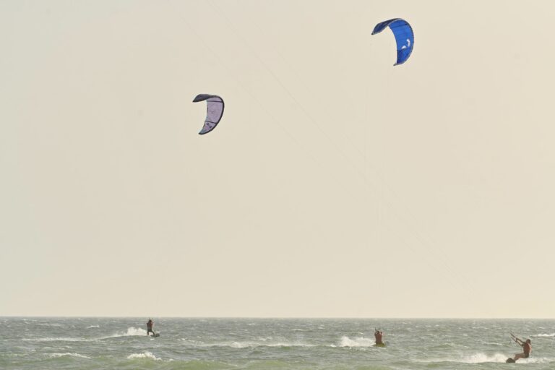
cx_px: 278
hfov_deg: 10.3
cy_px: 185
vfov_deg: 6.9
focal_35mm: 200
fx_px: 3083
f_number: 6.7
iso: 200
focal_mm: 200
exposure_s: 1/3000
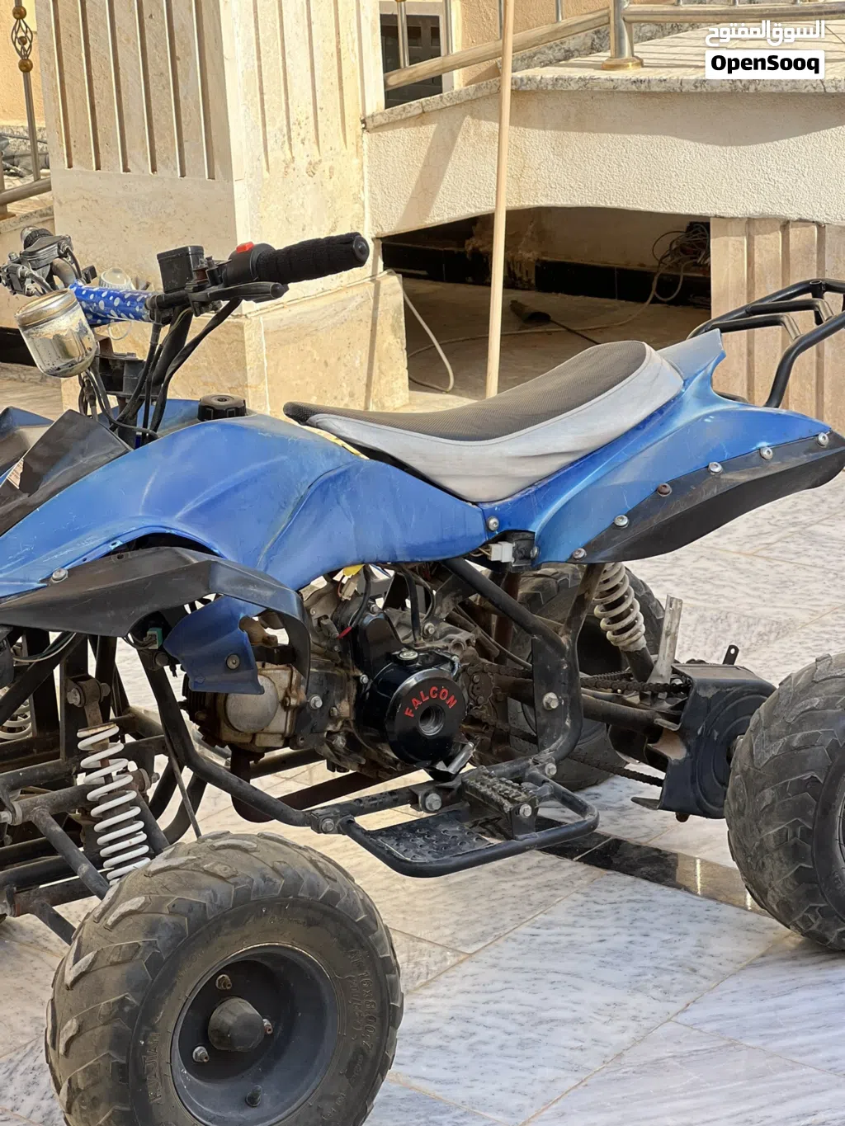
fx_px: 2506
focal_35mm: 77
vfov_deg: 25.3
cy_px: 563
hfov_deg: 19.1
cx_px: 422
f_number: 2.8
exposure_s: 1/161
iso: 32
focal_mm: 9
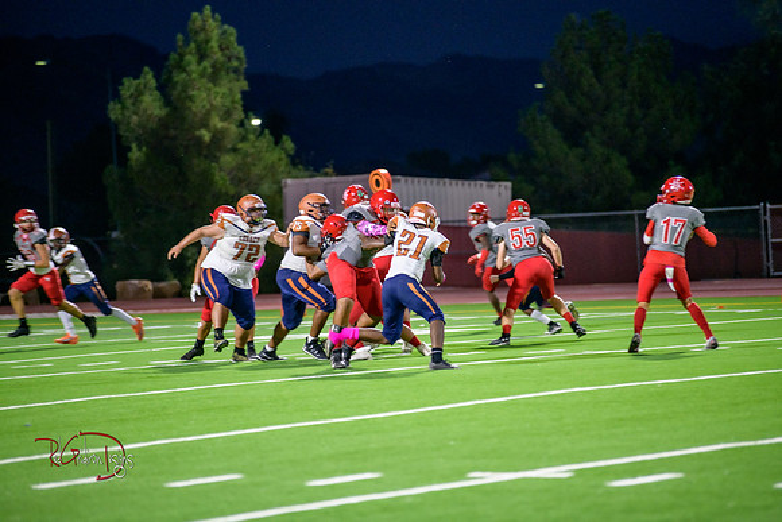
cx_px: 391
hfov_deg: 10.3
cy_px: 261
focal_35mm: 200
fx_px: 4345
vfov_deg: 6.9
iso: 1600
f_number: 2.8
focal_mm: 200
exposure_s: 1/250
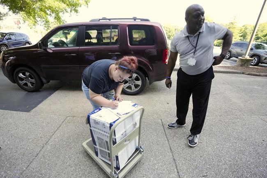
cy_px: 89
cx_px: 134
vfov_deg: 73.7
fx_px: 119
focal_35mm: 16
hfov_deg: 96.8
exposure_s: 1/1250
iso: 1250
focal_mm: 16
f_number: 3.2
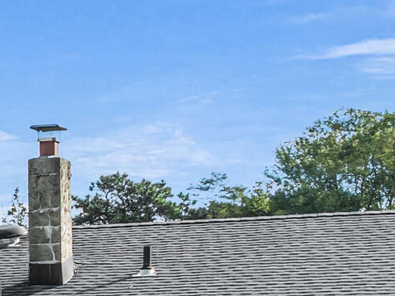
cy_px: 419
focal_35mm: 147
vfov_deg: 9.8
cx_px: -147
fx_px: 1677
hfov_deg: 12.9
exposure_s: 1/400
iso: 180
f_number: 2.8
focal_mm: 12.29
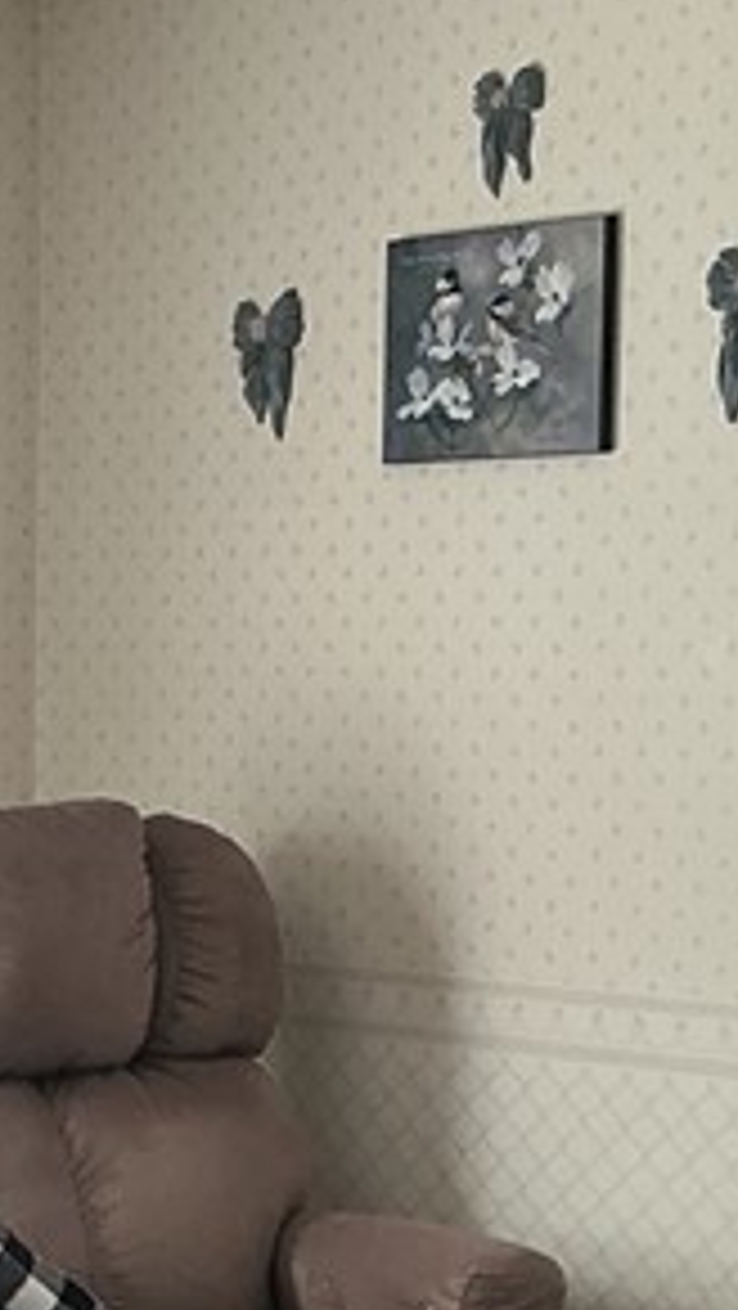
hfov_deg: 10.2
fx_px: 3856
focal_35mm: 111
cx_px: -662
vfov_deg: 19.0
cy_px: 1152
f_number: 1.8
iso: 50
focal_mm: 3
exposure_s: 1/60
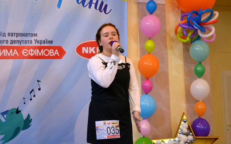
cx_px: 115
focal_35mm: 85
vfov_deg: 15.4
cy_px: 68
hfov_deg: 24.5
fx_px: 532
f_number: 5.6
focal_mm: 55
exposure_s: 1/30
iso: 560
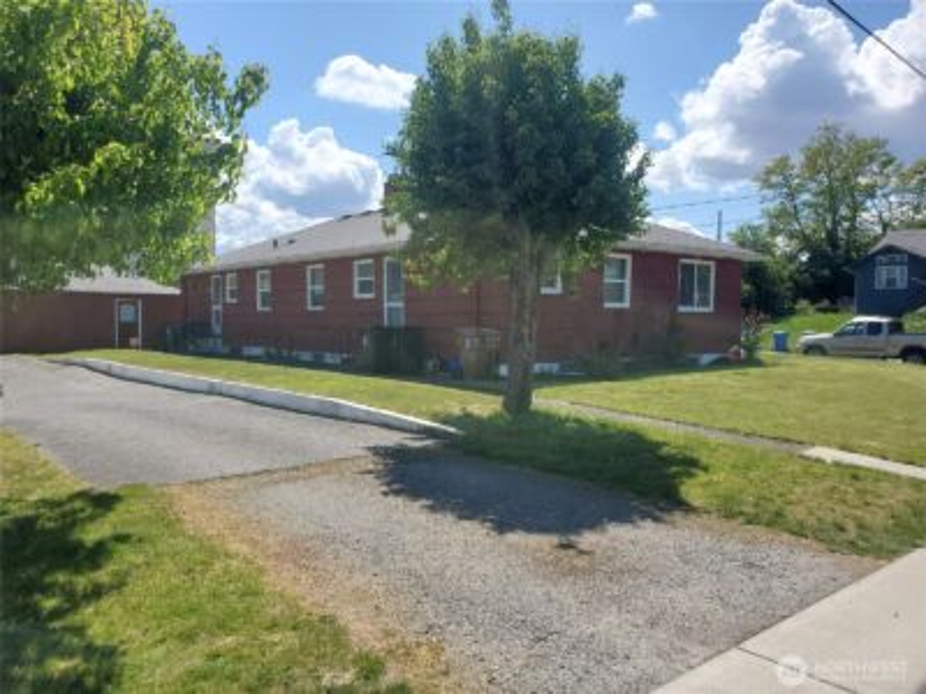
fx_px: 696
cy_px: 347
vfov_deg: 53.1
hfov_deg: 67.3
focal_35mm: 26
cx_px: 463
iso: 50
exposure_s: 1/1672
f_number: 2.4
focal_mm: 4.3
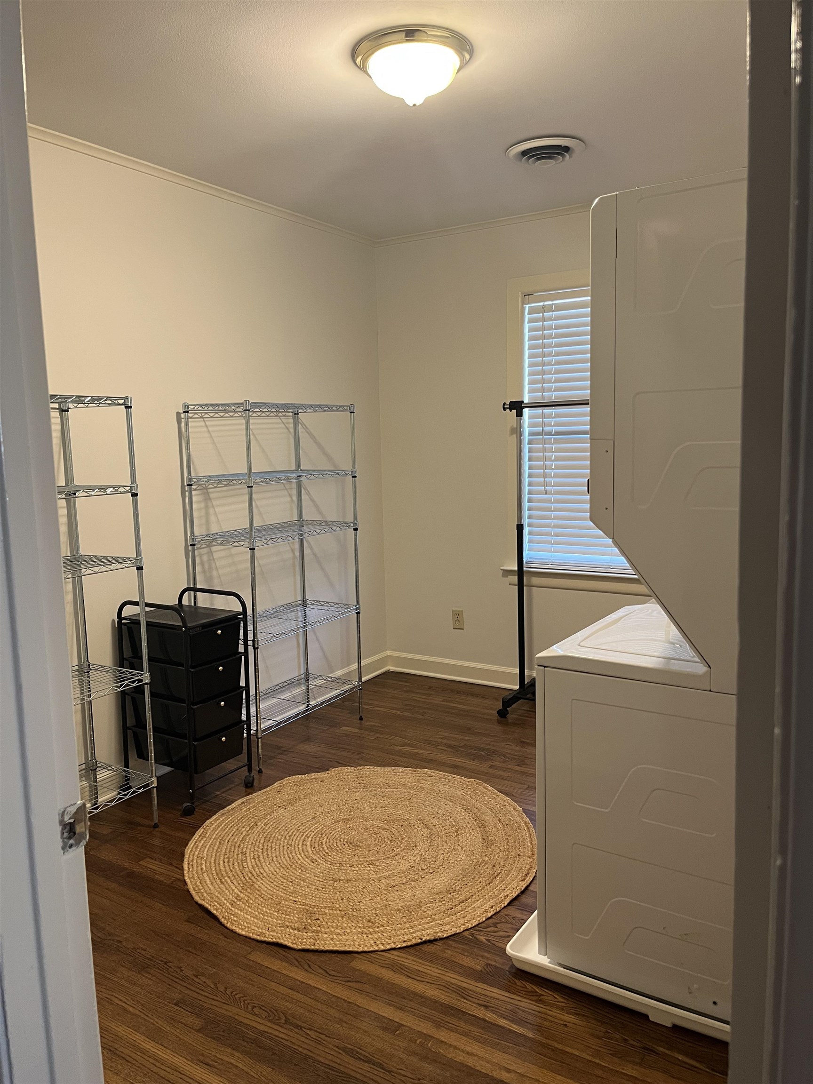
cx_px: 406
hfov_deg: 53.1
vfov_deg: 67.3
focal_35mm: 26
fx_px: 814
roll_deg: +1.7
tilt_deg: -7.0
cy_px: 542
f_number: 1.6
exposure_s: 1/60
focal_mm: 5.1
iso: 200
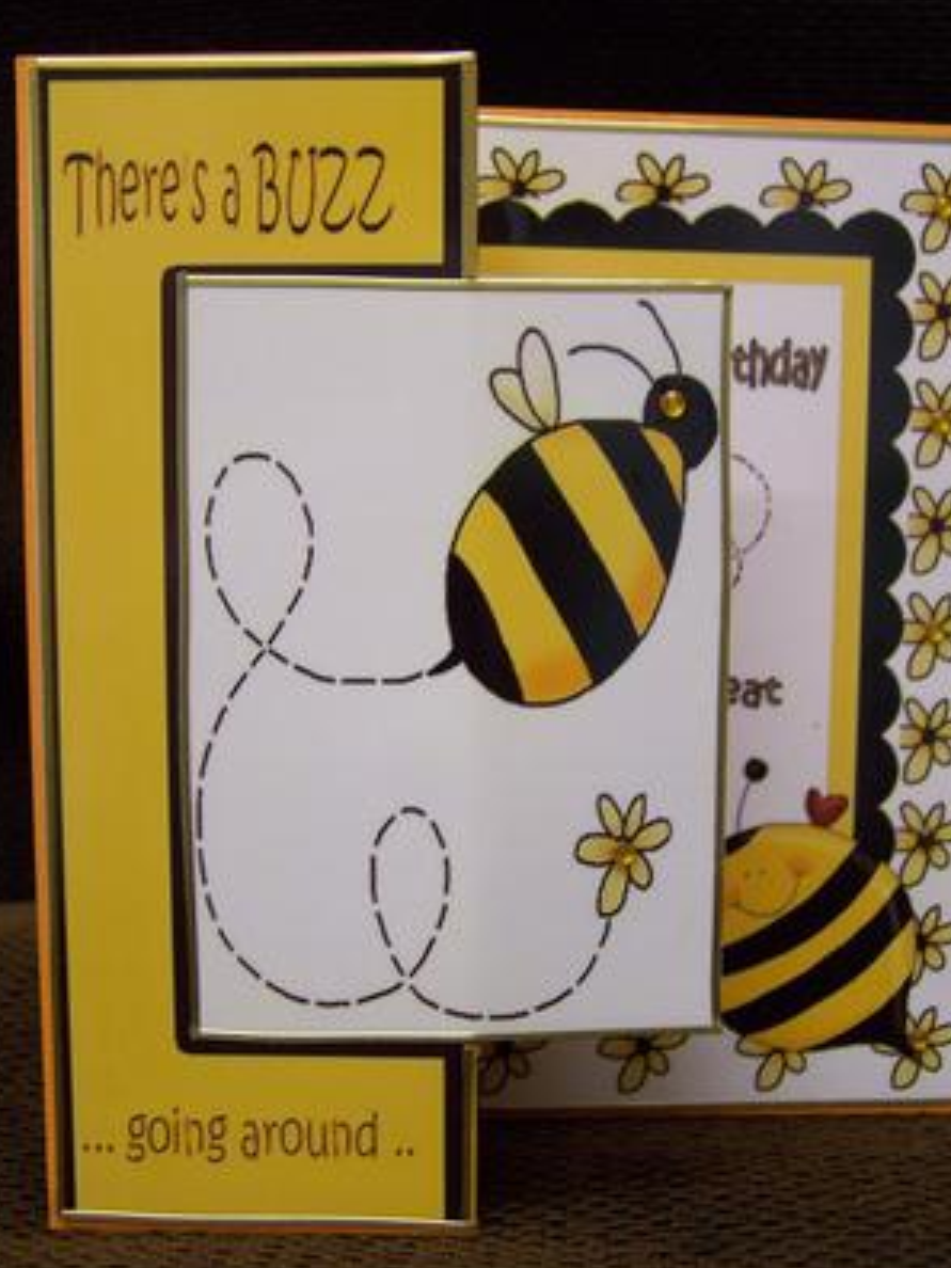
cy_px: 647
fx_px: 2125
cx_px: 493
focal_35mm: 58
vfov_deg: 33.2
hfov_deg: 25.2
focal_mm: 8.5
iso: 160
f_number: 3
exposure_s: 1/25
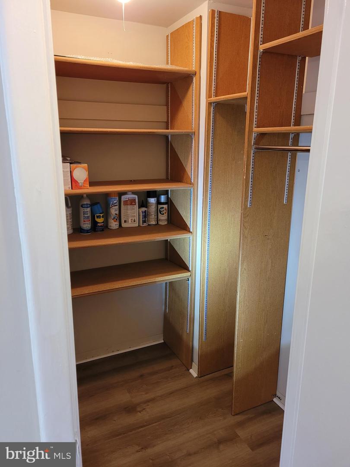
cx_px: 175
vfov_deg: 67.3
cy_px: 234
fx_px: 351
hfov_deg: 53.1
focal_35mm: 26
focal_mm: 5.4
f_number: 1.8
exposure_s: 1/40
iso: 320
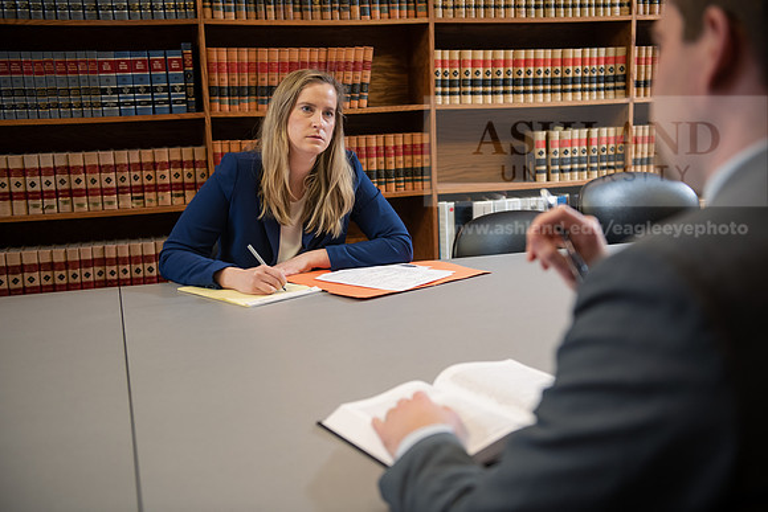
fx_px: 896
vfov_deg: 31.9
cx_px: 384
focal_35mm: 42
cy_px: 256
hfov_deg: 46.4
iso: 800
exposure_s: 1/160
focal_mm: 42
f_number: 3.2
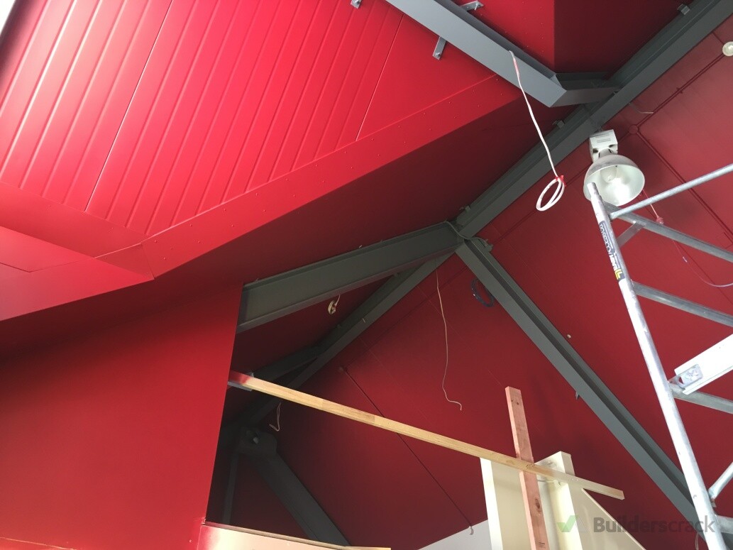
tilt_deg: +37.1
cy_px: 275
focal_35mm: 29
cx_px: 366
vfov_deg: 48.2
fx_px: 614
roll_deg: +1.0
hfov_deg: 61.7
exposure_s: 1/33
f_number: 2.2
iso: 100
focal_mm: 4.15
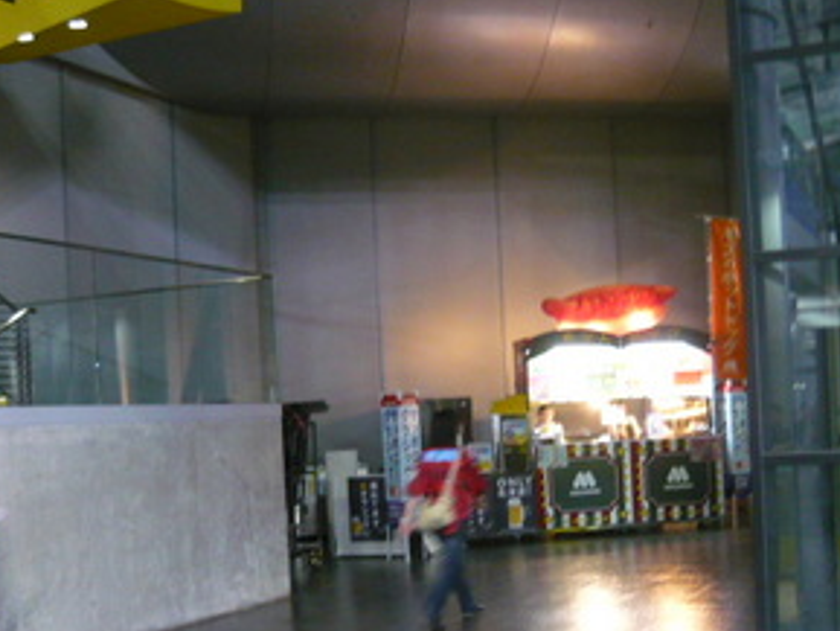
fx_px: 1165
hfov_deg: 39.4
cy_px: 441
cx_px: 526
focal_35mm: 48
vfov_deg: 30.0
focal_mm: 5.5
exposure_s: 1/10
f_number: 2.8
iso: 400
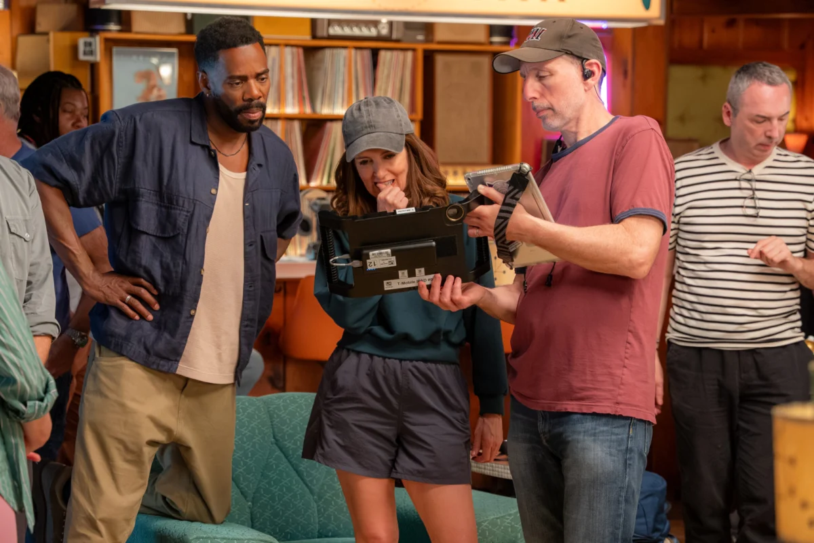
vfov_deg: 19.5
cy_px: 272
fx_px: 1583
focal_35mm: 70
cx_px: 407
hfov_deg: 28.8
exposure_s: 1/320
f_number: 3.5
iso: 8000
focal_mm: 70
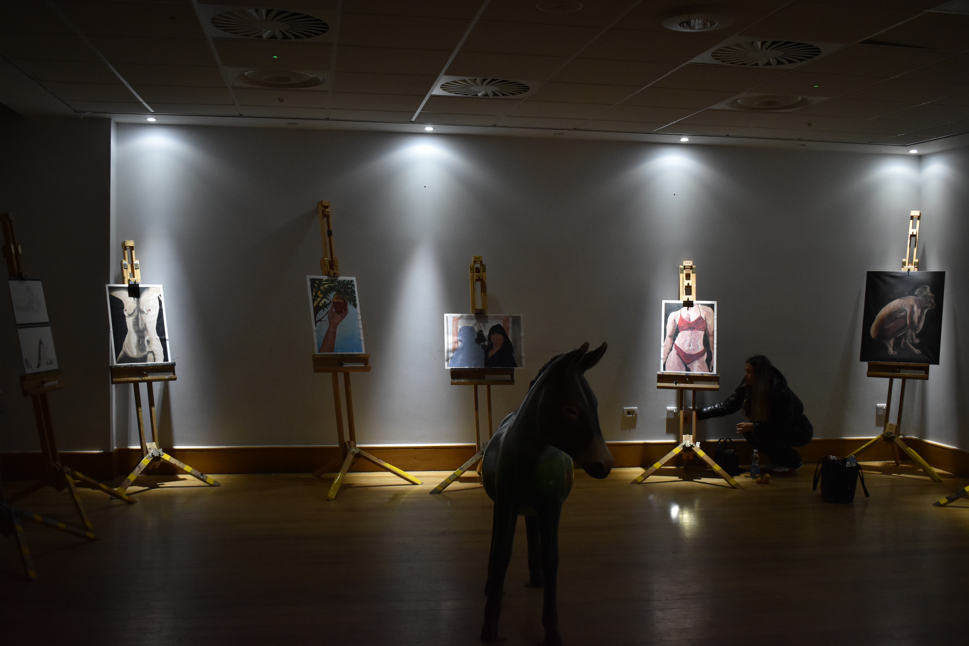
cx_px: 484
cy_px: 323
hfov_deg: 53.1
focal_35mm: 36
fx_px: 969
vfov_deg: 36.9
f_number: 4
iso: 1400
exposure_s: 1/60
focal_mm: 24
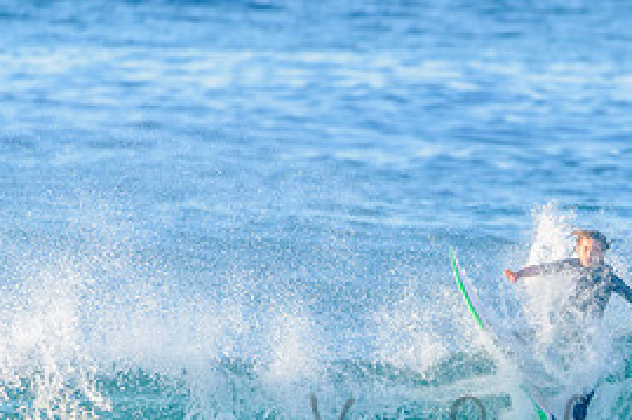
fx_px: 18930
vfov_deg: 1.3
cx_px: 552
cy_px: 412
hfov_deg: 1.9
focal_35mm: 1079
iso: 720
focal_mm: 500
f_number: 5.6
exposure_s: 1/2000
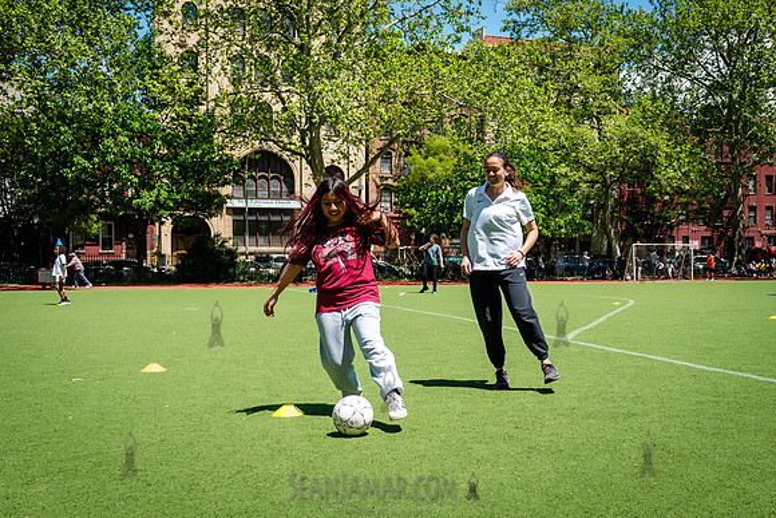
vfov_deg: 32.5
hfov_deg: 46.1
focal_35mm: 41
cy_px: 271
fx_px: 889
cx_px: 543
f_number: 4.5
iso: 200
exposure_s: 1/1000
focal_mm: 27
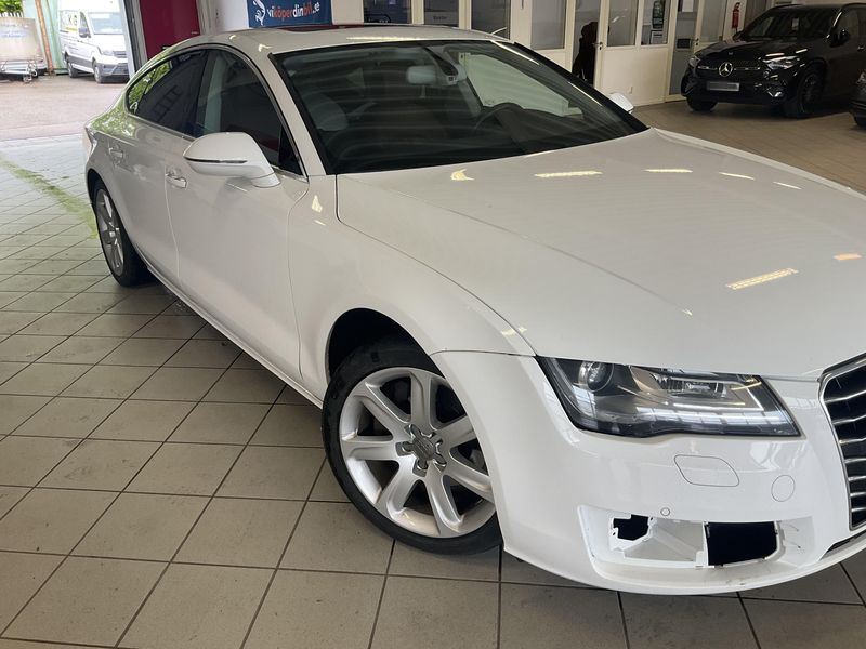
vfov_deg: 48.2
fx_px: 726
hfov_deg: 61.7
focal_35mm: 29
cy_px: 324
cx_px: 433
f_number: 1.8
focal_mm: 3
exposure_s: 1/100
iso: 32
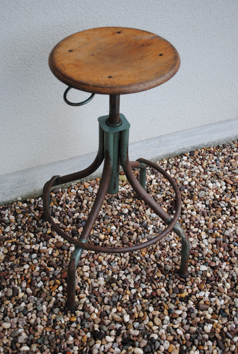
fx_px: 474
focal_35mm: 48
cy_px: 177
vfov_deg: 41.0
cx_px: 119
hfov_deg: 28.2
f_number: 4.8
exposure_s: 1/80
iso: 200
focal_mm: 32
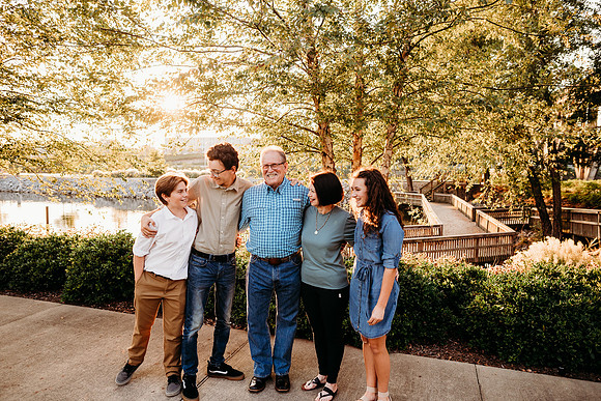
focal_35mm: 24
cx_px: 300
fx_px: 401
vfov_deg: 53.2
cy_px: 200
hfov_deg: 73.7
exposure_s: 1/320
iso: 250
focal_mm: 24
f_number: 3.2
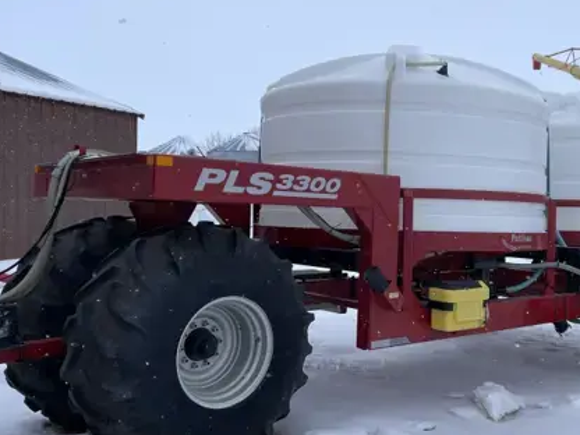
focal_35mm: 40
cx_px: 414
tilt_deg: -0.8
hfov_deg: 45.6
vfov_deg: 35.9
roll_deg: -0.5
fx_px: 670
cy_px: 230
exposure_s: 1/3663
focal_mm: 5.1
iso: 32
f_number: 1.6
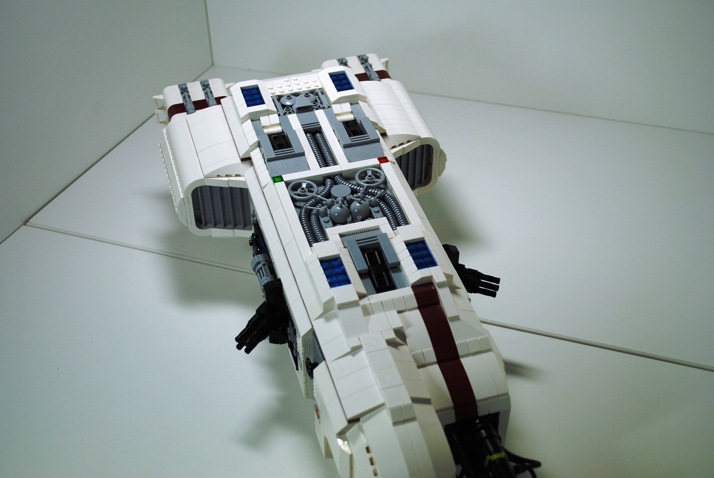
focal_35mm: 48
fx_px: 953
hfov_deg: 41.1
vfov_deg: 28.2
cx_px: 357
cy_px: 239
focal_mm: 32
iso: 200
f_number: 4.8
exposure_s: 1/100
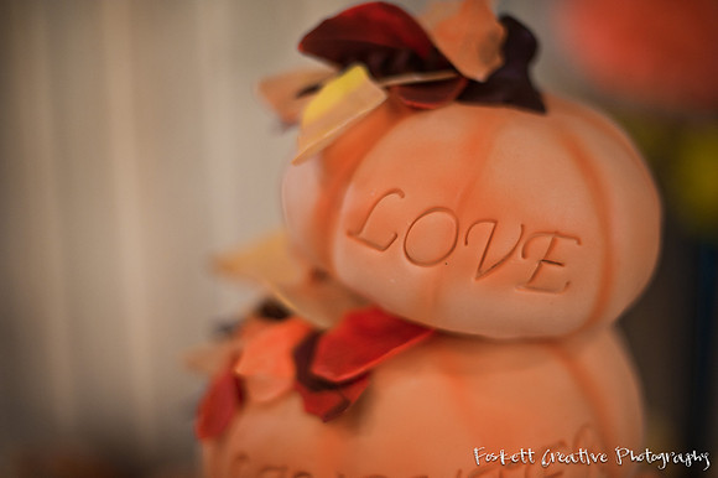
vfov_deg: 27.0
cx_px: 359
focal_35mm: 50
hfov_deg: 39.6
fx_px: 997
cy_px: 239
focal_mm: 50
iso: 640
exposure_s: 1/200
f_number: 1.4
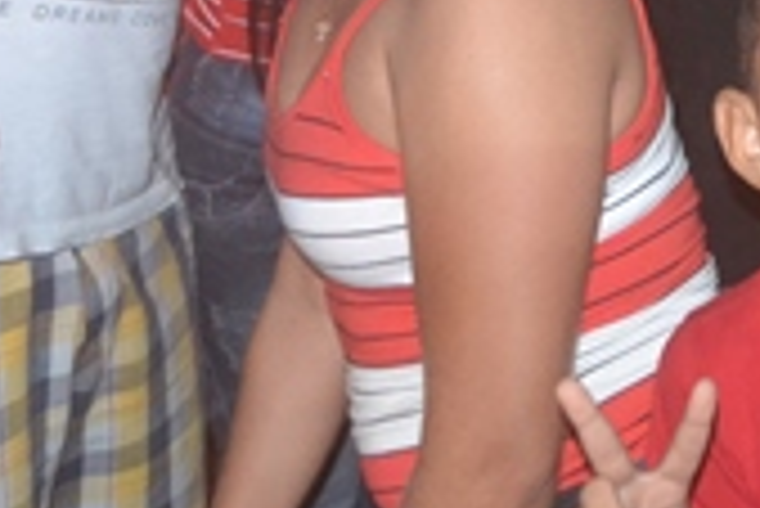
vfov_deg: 12.7
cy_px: -290
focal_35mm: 102
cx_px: 935
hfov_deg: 18.8
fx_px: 2155
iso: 3200
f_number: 3.5
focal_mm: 18
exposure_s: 1/60
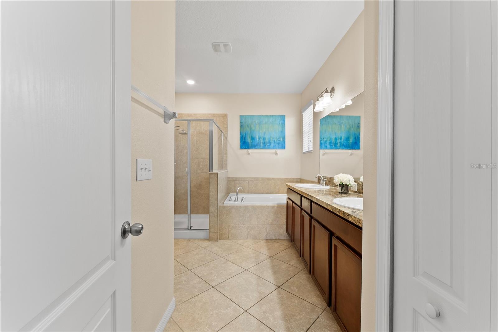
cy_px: 166
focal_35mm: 14
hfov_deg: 104.2
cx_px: 249
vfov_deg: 81.3
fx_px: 194
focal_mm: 14
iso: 250
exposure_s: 1/3
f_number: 7.1
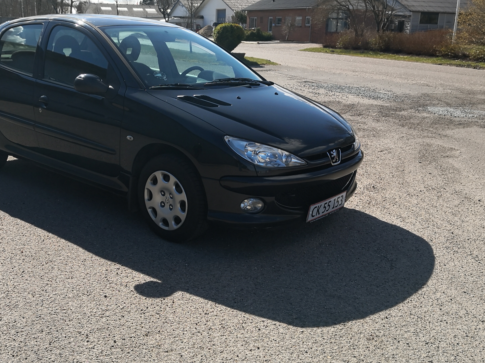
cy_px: 168
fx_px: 518
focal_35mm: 37
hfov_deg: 50.0
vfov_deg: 38.6
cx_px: 214
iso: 50
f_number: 1.6
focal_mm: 3.95
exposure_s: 1/2331
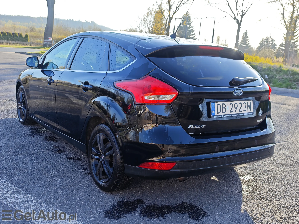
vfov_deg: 38.7
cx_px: 150
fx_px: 320
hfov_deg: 50.1
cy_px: 112
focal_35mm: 37
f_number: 2
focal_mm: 8.72
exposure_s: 1/552
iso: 50
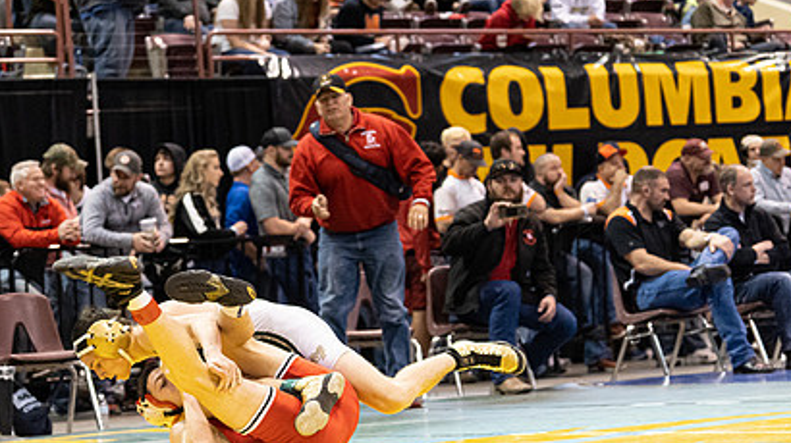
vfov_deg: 8.8
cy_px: 253
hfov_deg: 15.6
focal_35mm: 138
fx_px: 2893
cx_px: 341
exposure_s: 1/500
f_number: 4
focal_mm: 93
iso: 8000
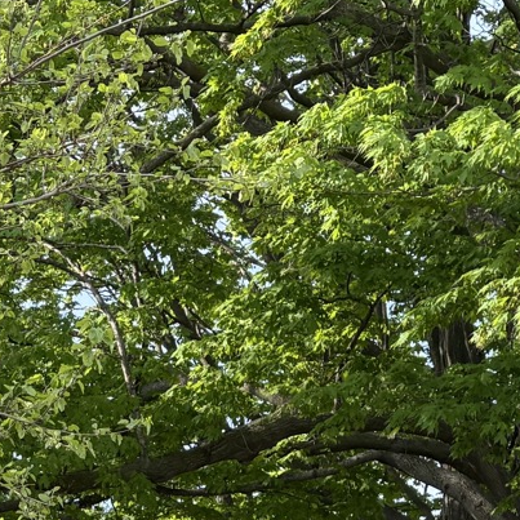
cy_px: 775
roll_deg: +0.0
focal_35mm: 114
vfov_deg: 14.3
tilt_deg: +1.0
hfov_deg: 15.0
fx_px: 1937
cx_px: -30
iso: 64
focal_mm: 5.96
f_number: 1.6
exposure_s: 1/756
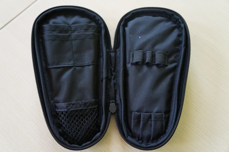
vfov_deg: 39.9
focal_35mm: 33
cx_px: 114
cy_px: 76
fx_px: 210
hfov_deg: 57.3
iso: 3200
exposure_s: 1/100
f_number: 4
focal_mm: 22
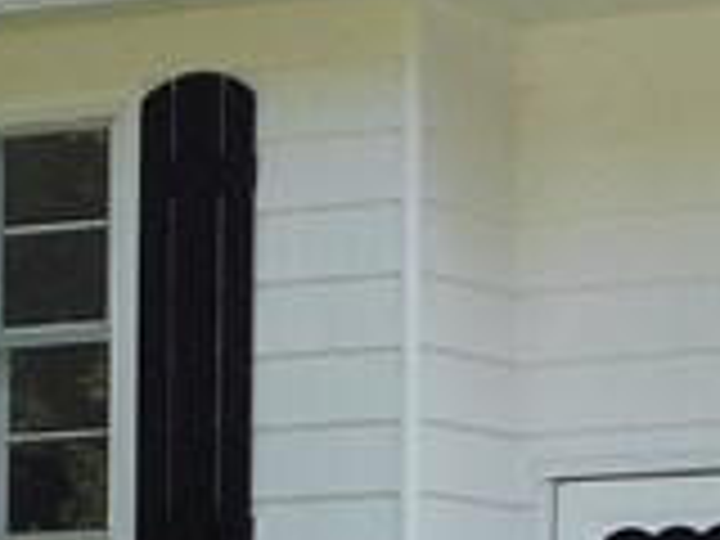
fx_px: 5325
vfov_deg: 5.8
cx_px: 256
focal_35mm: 256
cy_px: 486
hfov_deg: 7.7
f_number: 3.6
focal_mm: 7.1
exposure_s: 1/500
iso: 125
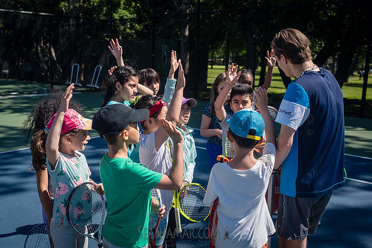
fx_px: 396
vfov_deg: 34.8
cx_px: 169
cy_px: 134
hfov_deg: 50.2
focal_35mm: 38
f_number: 4
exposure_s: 1/1600
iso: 200
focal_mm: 35
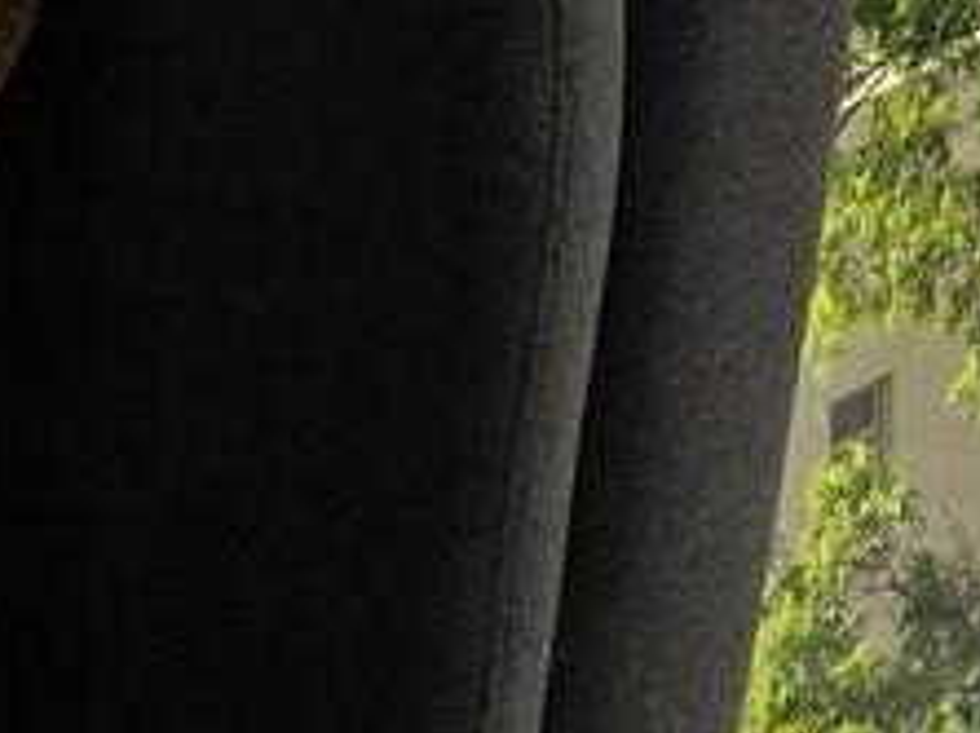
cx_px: 1951
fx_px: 4694
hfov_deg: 10.9
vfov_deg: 8.1
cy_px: -1170
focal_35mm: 166
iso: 80
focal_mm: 5.4
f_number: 1.8
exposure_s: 1/180
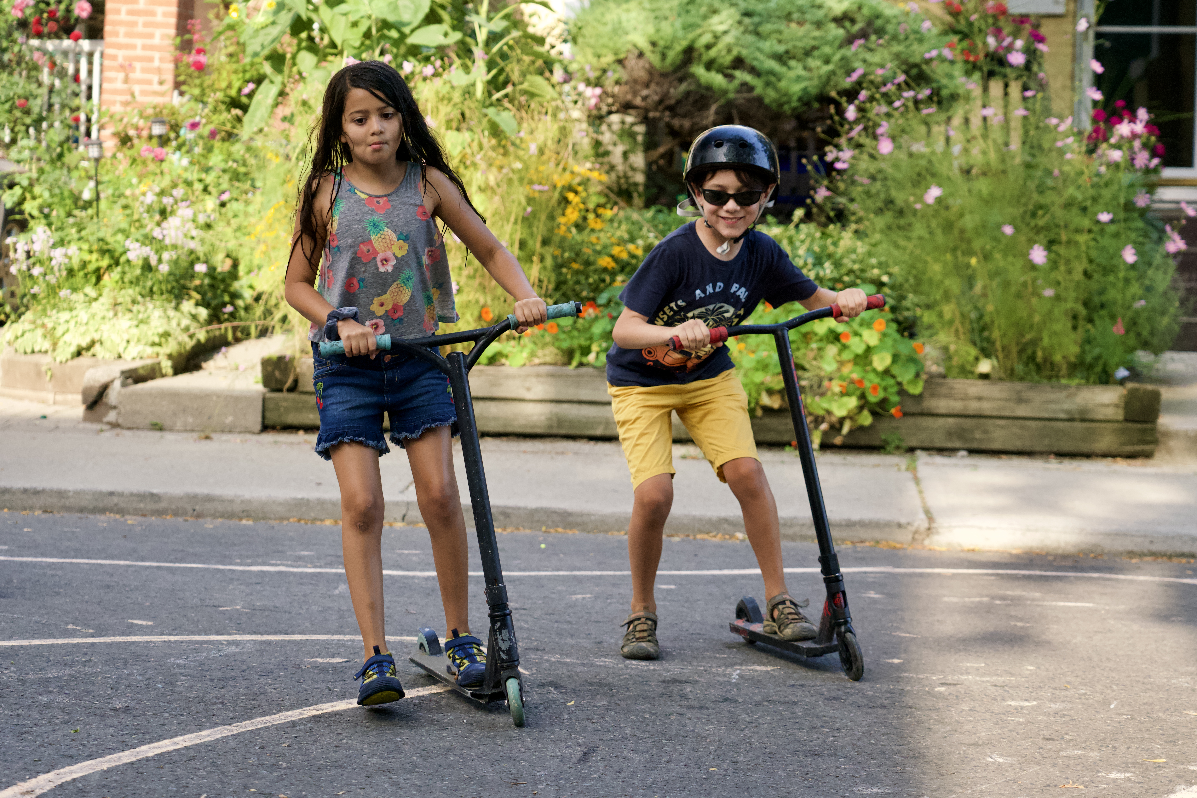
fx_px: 2095
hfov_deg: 31.9
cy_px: 399
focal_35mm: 63
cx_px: 598
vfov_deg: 21.6
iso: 3200
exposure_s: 1/2000
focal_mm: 63
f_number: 4
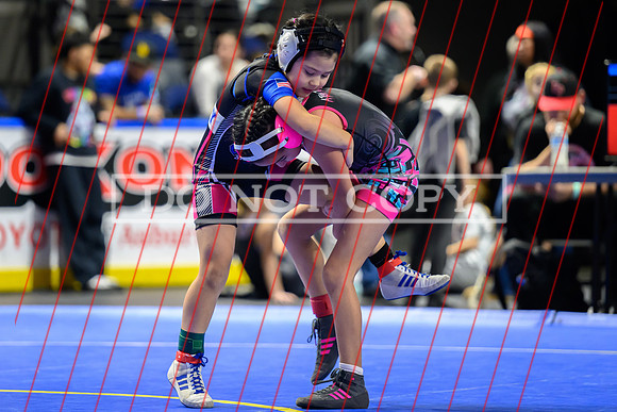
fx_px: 3435
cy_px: 184
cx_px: 275
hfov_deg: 10.3
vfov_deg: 6.9
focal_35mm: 200
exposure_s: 1/800
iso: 4000
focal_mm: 160
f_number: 2.8
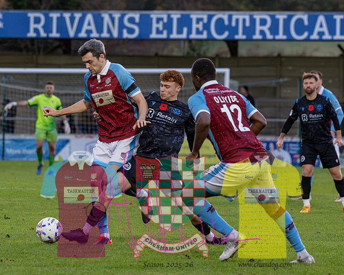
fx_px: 4055
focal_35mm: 398
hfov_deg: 4.9
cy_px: 201
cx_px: 105
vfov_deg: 3.9
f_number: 4
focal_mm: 155
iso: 2000
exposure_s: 1/1000
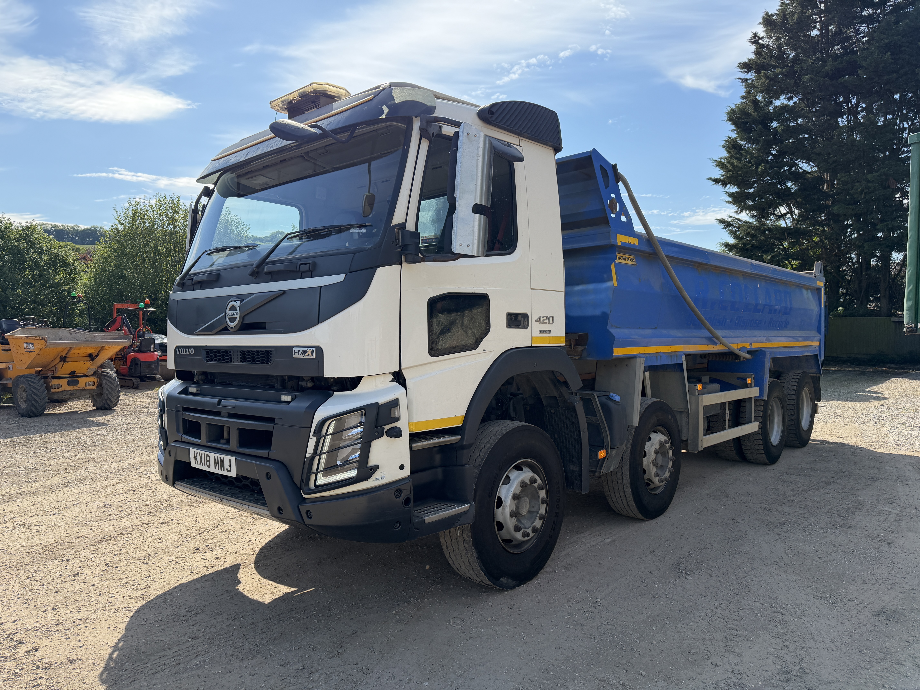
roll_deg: +0.0
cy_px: 345
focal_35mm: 24
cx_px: 460
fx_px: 638
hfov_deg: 71.6
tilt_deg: -3.1
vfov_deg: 56.8
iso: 100
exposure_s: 1/3953
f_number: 1.78
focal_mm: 6.76
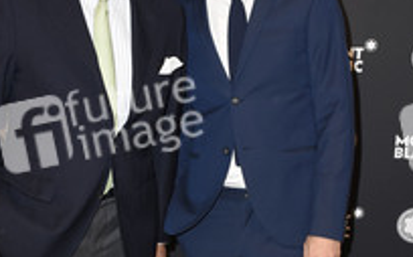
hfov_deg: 29.7
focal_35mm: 69
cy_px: 227
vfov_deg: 18.5
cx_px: 158
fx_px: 776
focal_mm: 23
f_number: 6.3
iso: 500
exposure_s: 1/160
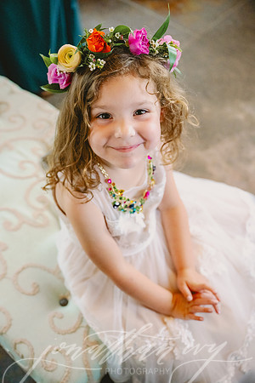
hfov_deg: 31.9
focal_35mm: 42
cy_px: 192
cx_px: 128
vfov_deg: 46.4
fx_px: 446
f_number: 3.5
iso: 3200
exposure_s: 1/250
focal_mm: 42
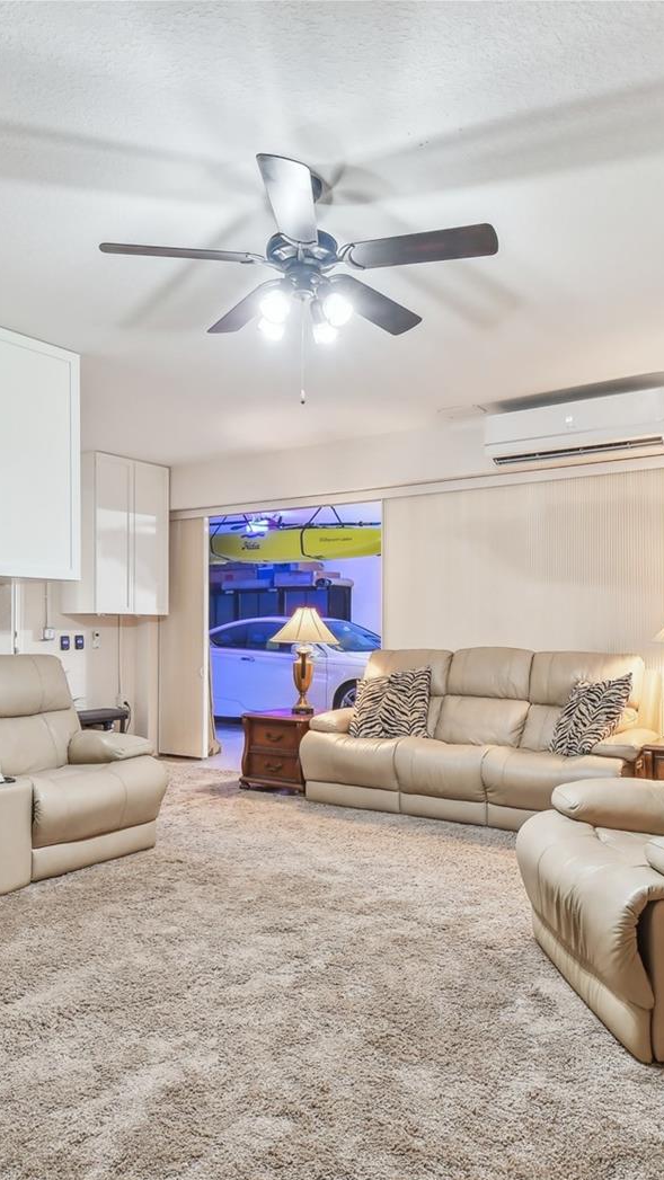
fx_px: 751
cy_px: 600
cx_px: 354
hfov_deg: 47.7
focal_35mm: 24
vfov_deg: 76.3
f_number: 7.1
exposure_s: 1.3
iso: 100
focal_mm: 10
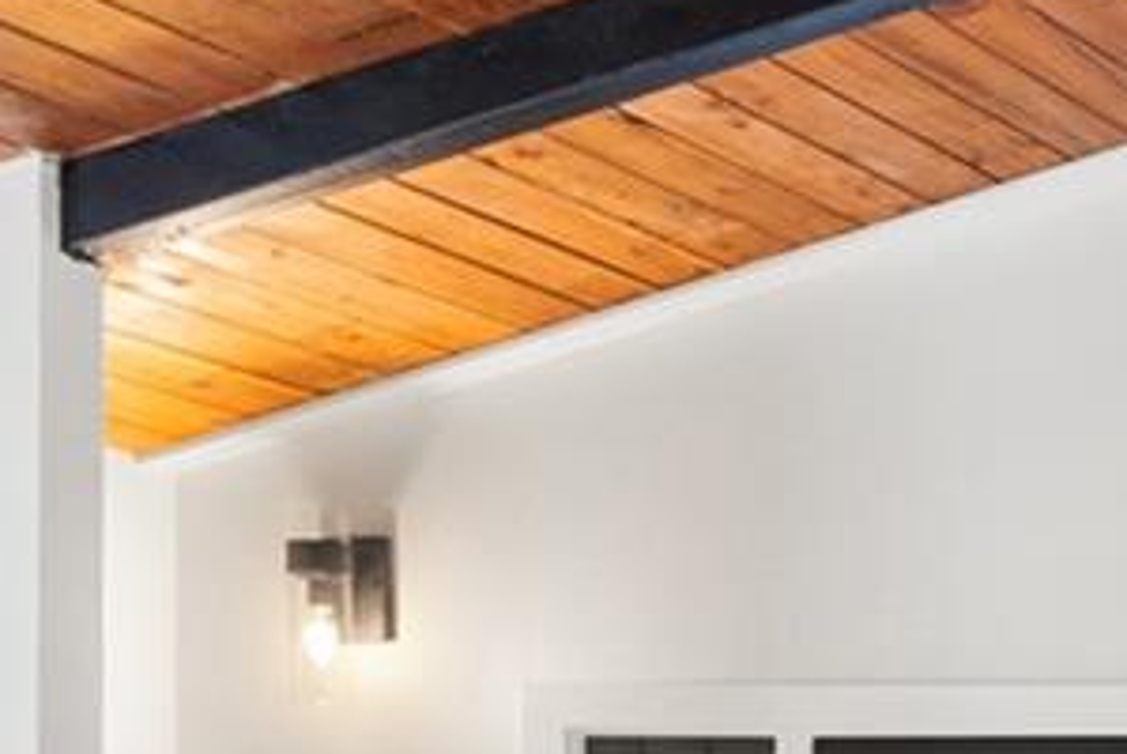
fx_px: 3353
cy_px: 1180
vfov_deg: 12.1
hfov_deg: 12.8
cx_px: 2955
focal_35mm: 107
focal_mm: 20
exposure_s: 1
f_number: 8
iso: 200
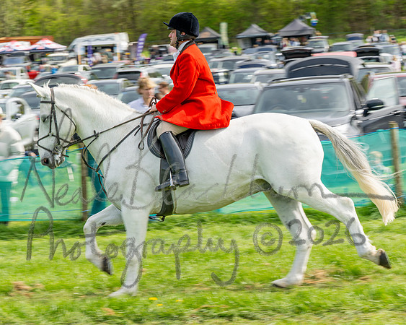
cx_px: 176
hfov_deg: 14.1
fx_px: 1636
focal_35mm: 136
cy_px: 151
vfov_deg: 11.3
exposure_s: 1/160
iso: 100
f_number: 9
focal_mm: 110
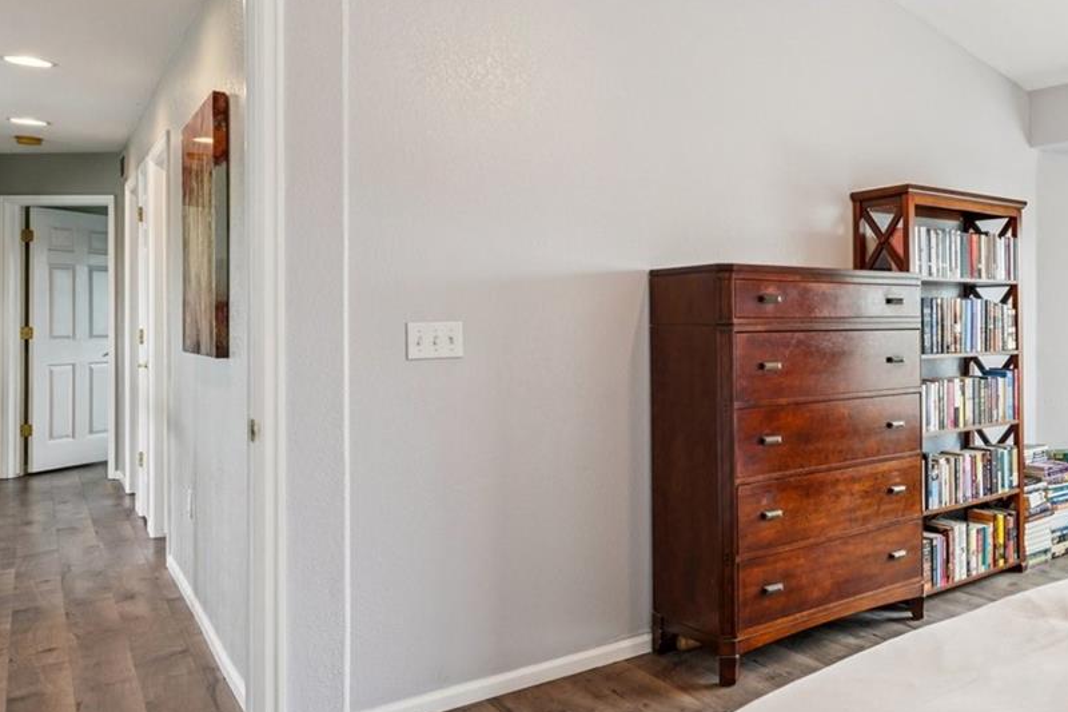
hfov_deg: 56.6
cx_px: 959
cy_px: 362
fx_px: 830
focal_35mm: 28
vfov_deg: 46.4
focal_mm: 14
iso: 400
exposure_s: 1/20
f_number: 8
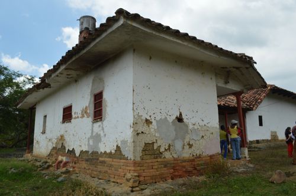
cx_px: 148
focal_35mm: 27
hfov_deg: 67.4
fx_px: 222
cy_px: 98
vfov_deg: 47.8
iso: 100
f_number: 8
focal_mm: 18
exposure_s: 1/250
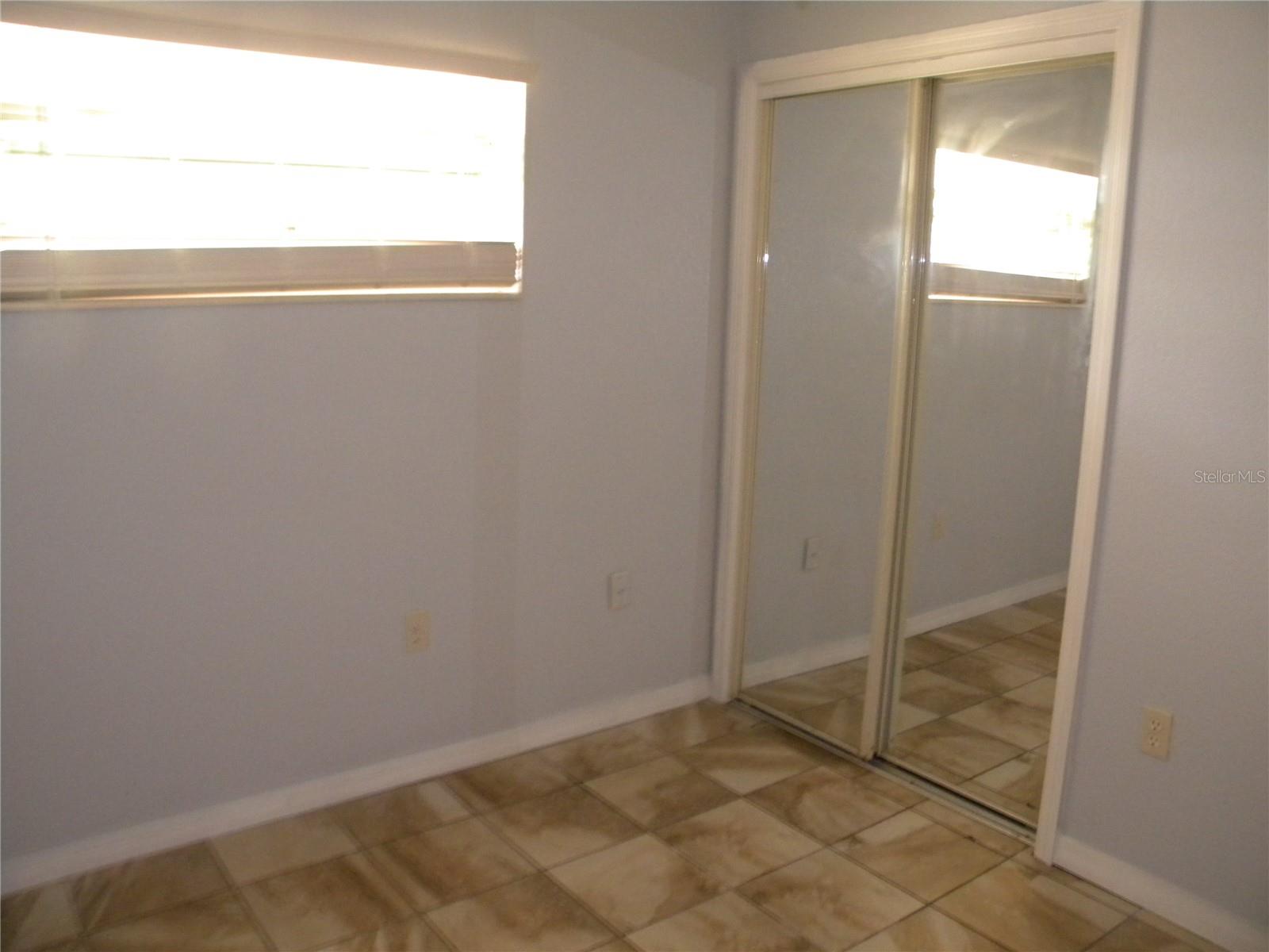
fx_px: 1026
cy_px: 476
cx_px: 634
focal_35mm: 28
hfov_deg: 63.4
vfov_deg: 49.7
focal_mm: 5
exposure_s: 1/8.7
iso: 400
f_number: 3.5
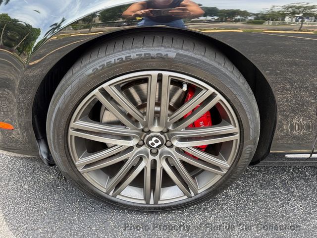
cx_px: 158
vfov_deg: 56.8
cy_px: 119
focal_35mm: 24
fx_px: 220
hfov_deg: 71.6
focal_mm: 6.76
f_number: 1.78
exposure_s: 1/342
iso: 100
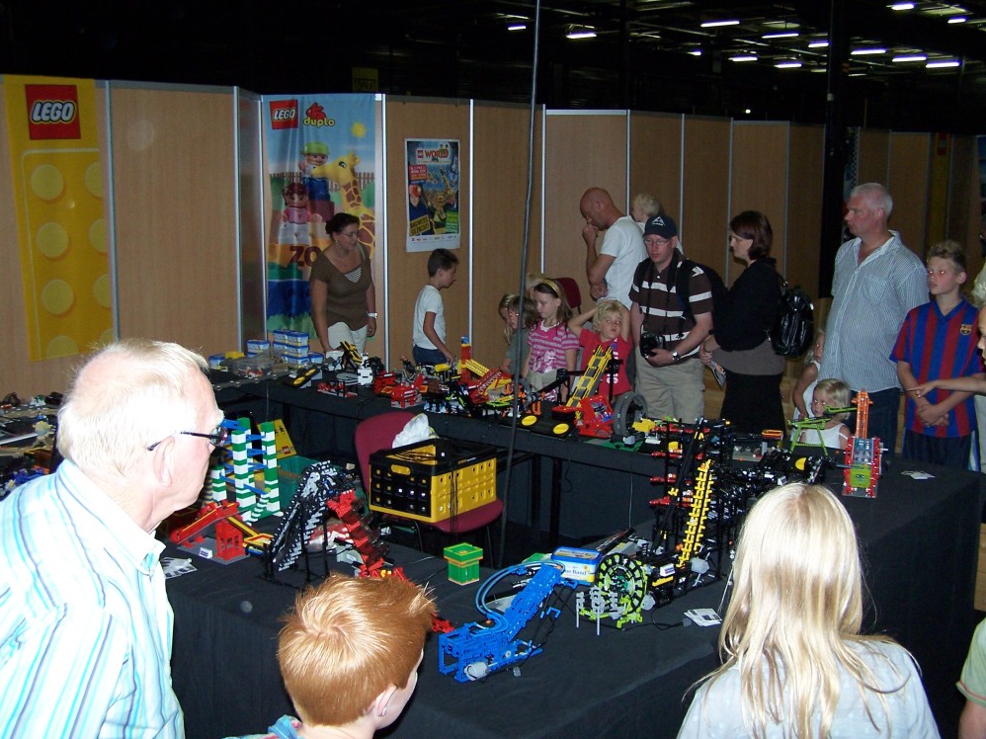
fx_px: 1111
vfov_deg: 36.8
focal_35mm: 39
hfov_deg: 47.9
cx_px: 501
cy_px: 374
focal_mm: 6.3
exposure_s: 1/60
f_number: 2.8
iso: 140
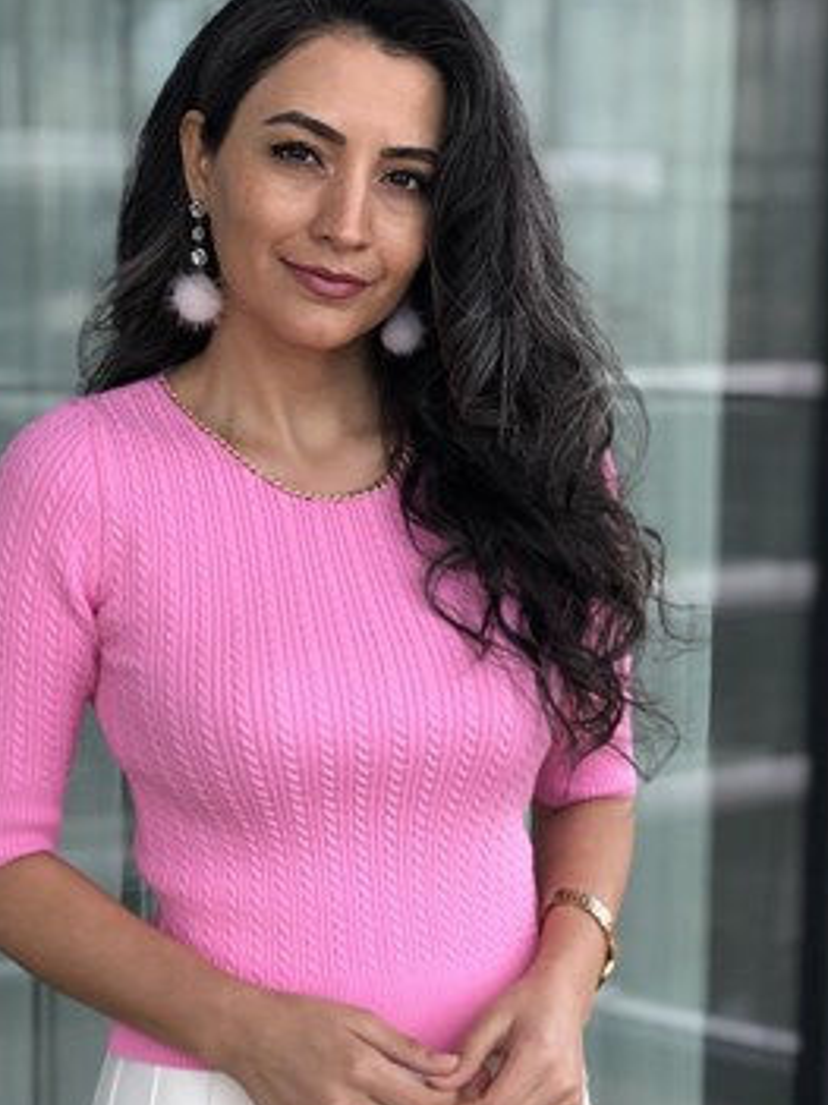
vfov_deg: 26.0
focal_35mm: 75
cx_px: 340
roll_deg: +0.3
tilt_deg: -5.4
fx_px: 2393
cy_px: 582
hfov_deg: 19.6
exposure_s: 1/120
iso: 32
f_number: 2.4
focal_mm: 6
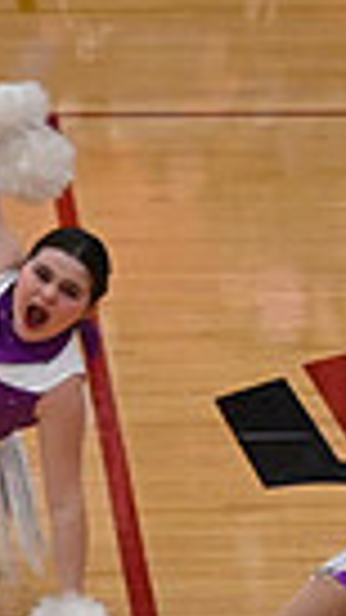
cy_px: 609
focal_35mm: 466
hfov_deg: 2.6
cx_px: 1128
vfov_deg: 4.6
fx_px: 7605
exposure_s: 1/400
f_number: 4
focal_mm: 70
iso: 5000
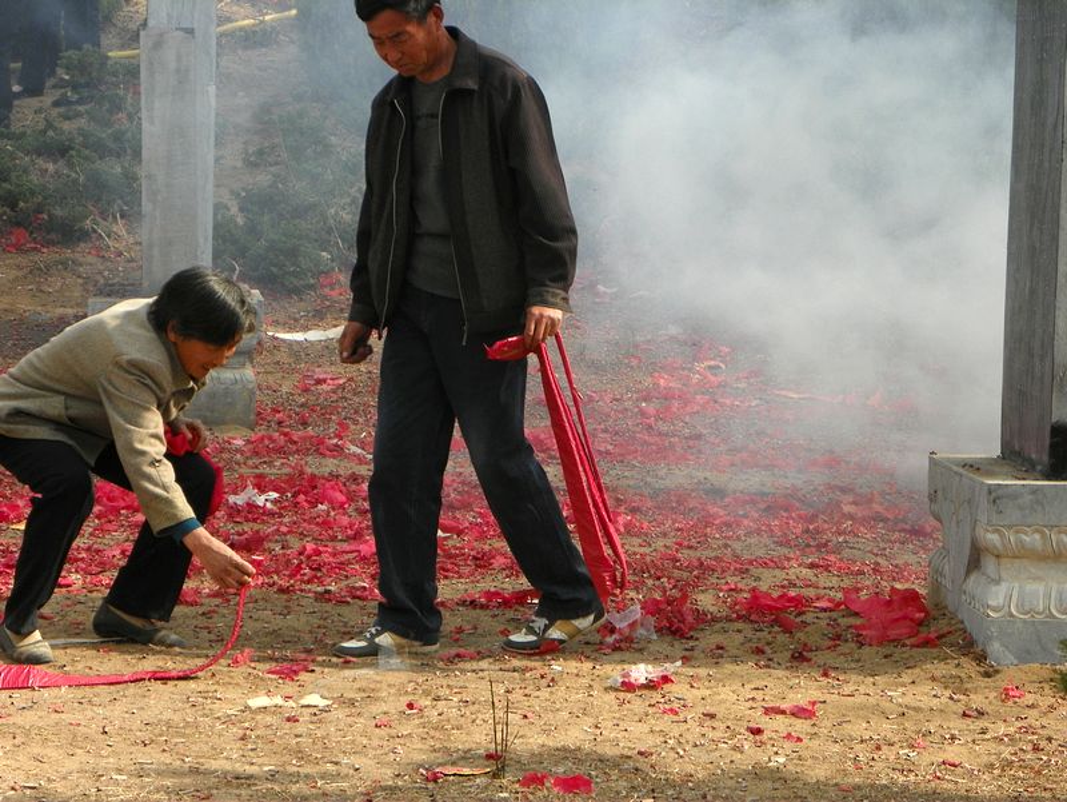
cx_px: 534
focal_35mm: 153
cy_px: 401
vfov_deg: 9.7
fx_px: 4719
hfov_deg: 12.9
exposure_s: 1/400
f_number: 4.5
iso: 64
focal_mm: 27.2
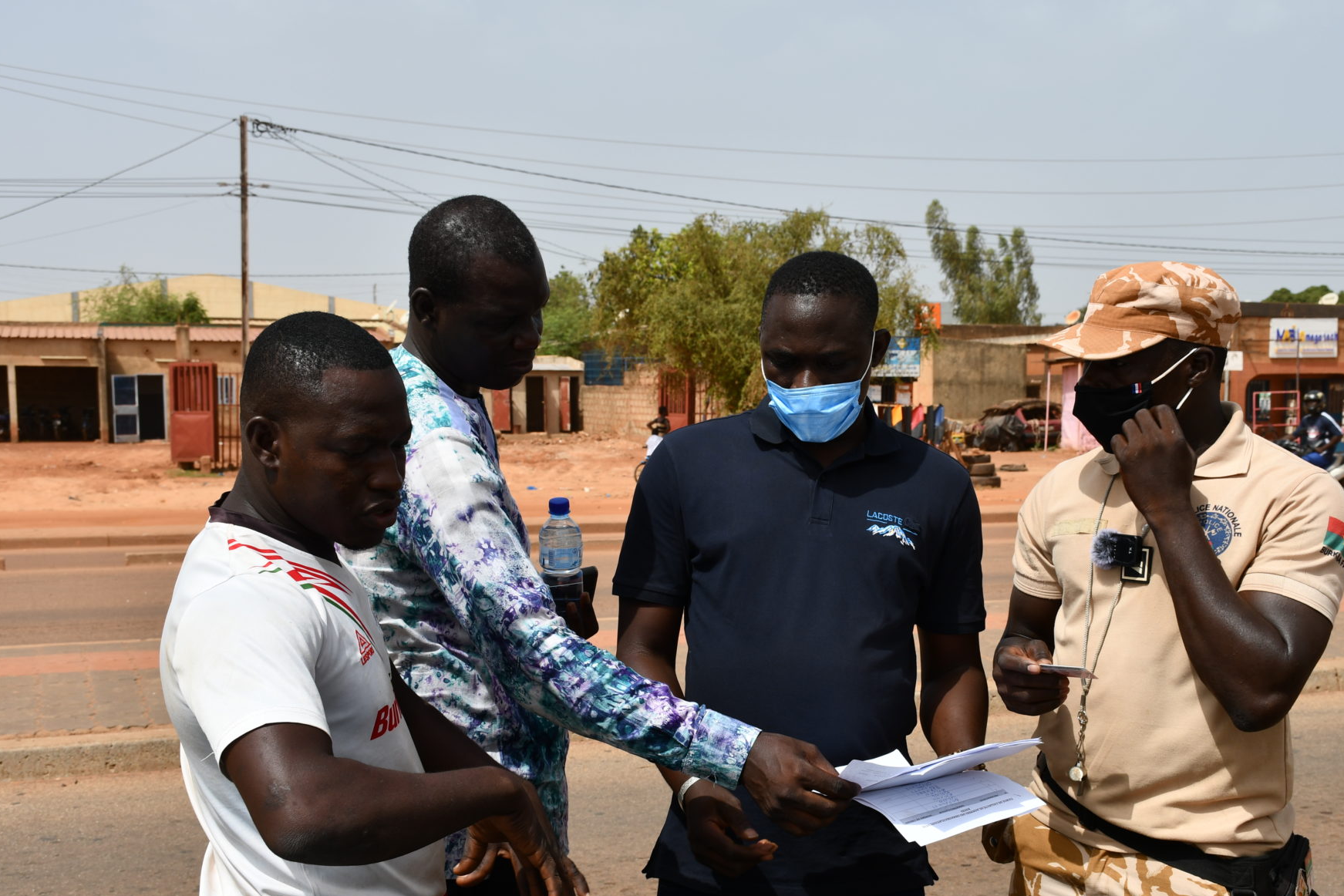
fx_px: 1755
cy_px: 514
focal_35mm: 47
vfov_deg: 28.6
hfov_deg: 41.8
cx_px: 760
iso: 100
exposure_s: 1/320
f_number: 9
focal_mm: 27
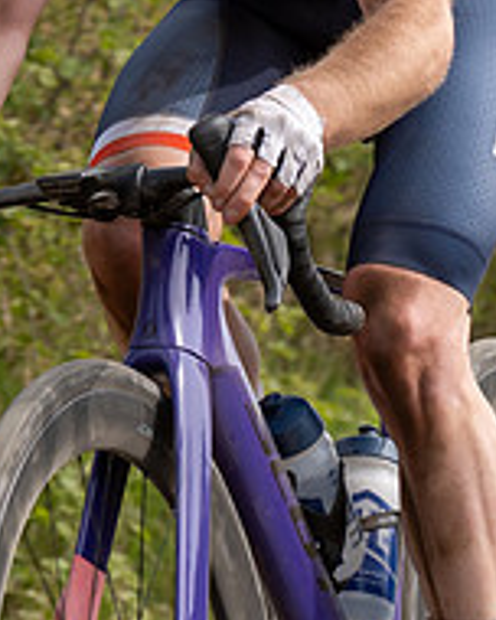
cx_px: 163
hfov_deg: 4.4
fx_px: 6404
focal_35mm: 349
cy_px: -166
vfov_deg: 5.5
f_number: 5
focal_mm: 80
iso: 250
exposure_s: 1/1000
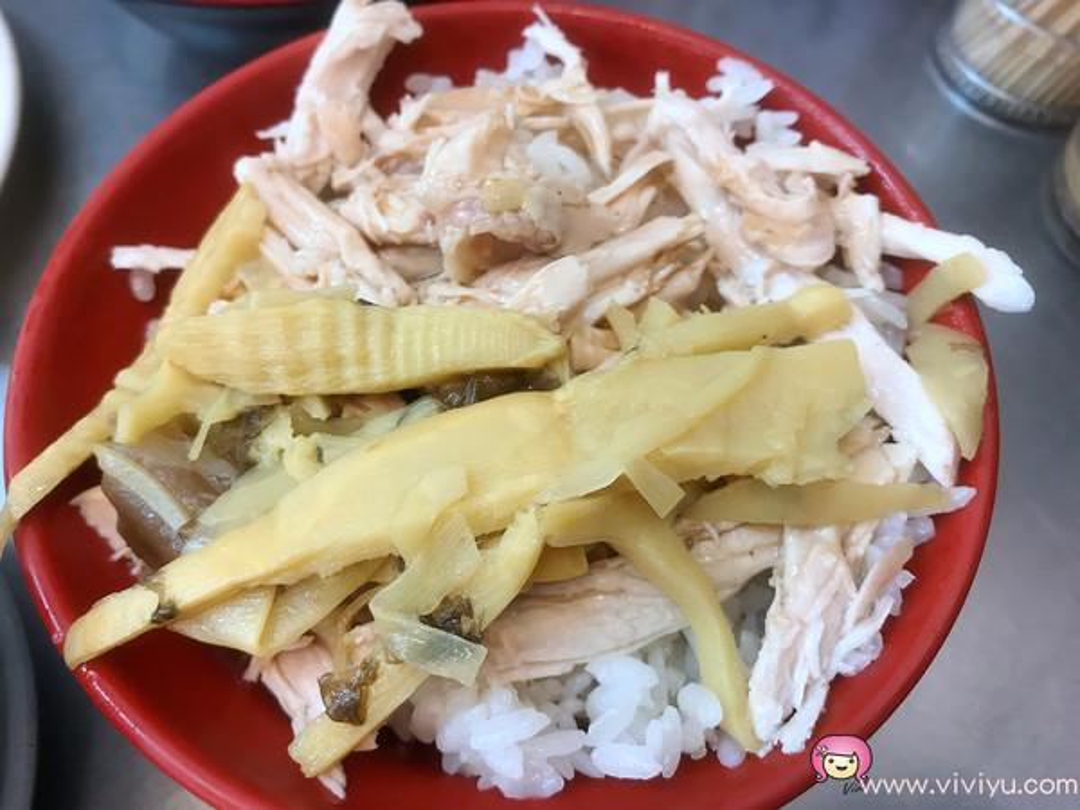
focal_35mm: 28
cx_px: 540
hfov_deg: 63.4
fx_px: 874
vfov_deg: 49.7
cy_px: 405
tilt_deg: -63.0
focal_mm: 3.99
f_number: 1.8
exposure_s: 1/24
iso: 40
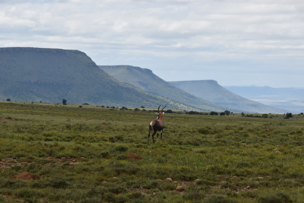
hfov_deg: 11.4
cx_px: 152
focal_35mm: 180
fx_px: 1520
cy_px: 102
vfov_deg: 7.6
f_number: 7.1
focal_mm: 120
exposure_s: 1/800
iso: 200
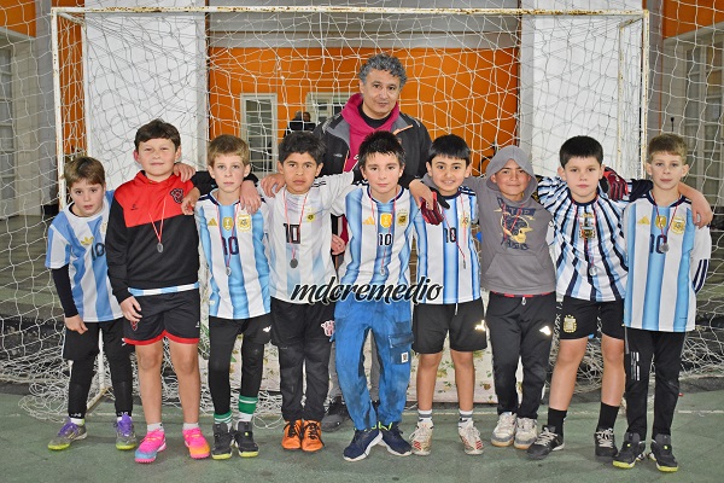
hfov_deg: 42.3
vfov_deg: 28.9
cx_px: 362
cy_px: 242
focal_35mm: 46
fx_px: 935
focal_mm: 31
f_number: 4.2
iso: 1800
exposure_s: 1/60
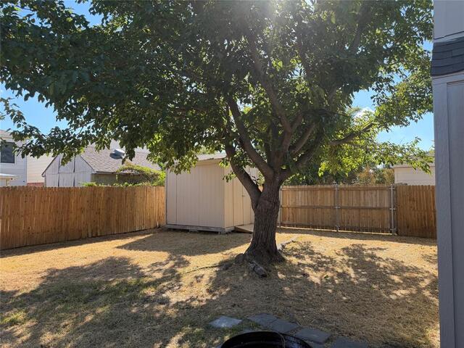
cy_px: 174
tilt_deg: +2.3
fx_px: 322
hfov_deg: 71.6
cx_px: 232
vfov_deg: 56.8
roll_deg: +1.4
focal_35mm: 24
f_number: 1.78
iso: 100
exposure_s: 1/1727
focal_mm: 6.76
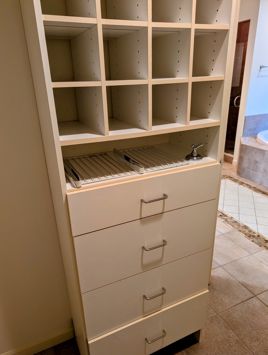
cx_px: 134
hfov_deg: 56.9
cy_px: 178
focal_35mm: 24
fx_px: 247
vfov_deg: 71.5
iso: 102
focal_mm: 6.9
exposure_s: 1/24
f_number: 1.68
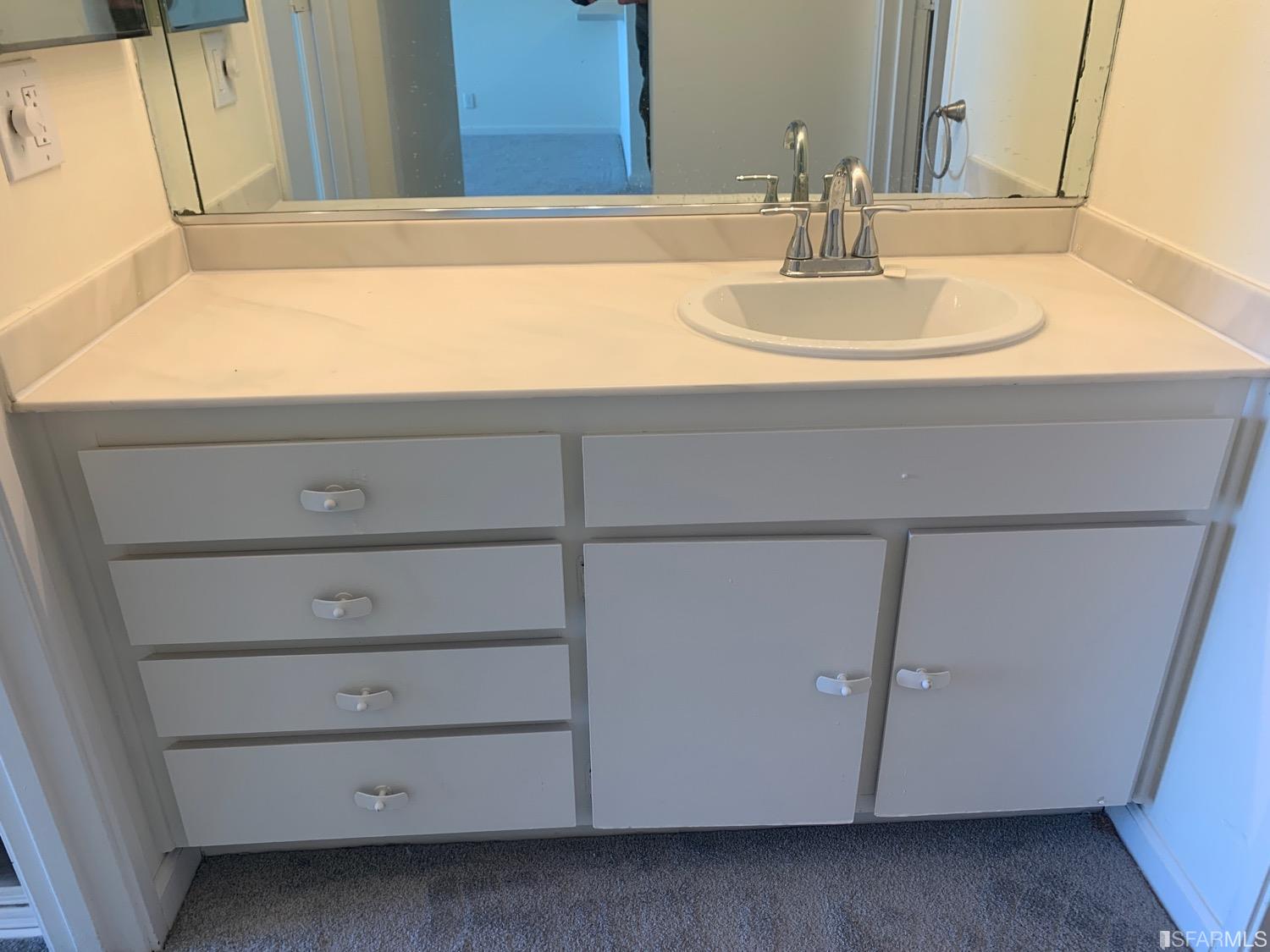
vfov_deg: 53.1
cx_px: 635
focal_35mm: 26
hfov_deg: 67.3
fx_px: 954
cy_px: 476
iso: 50
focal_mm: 4.25
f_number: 1.8
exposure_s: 1/120
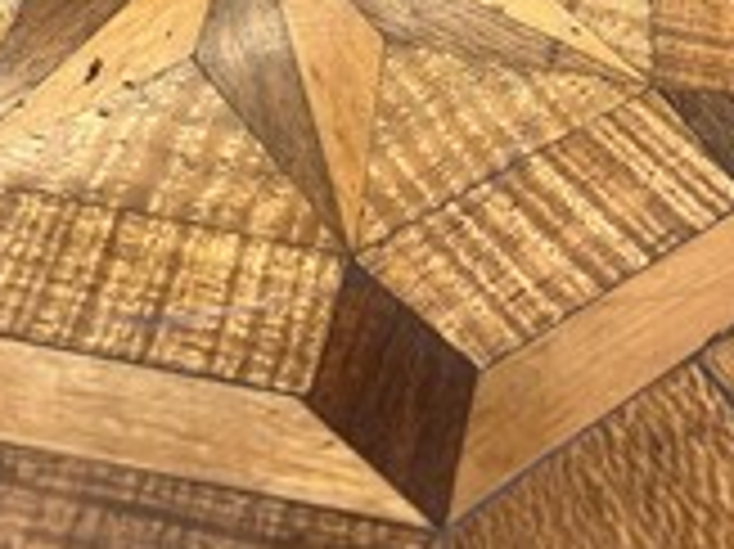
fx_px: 1356
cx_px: 288
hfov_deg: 30.2
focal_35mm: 64
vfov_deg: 21.4
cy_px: -90
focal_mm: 5.1
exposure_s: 1/50
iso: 125
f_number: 1.6
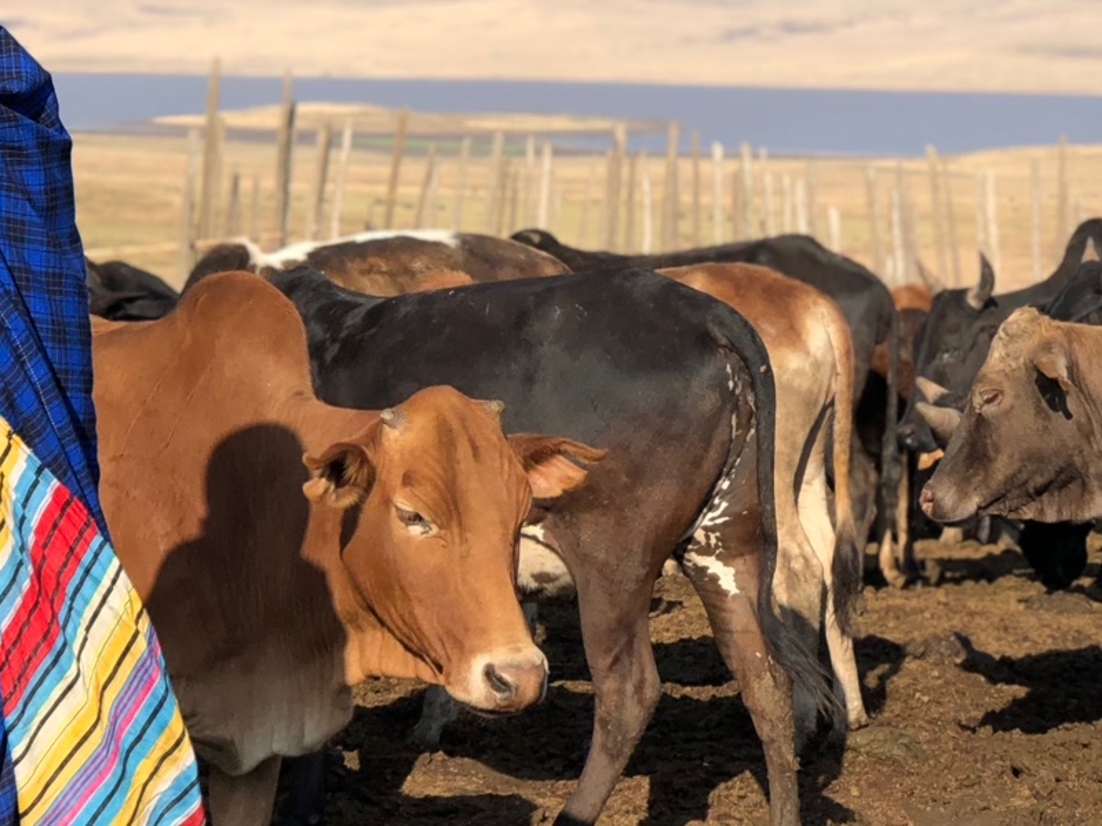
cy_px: 198
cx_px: 730
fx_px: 4170
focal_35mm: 131
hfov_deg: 15.0
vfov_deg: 11.3
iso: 16
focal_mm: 6
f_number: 2.4
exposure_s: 1/787
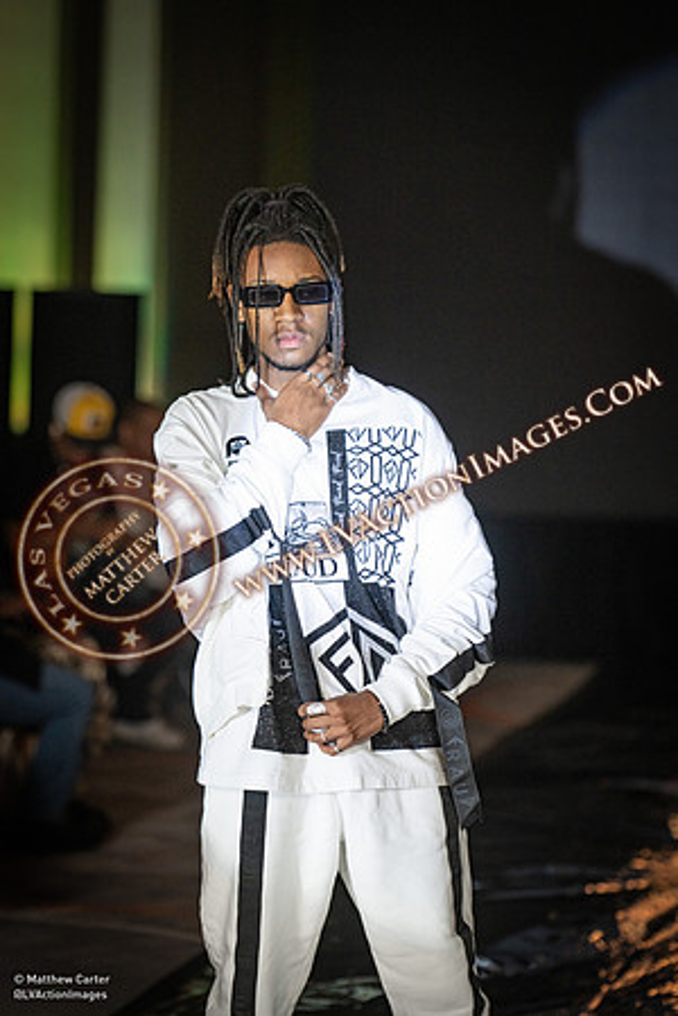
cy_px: 508
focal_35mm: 135
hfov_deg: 10.2
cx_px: 339
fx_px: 3813
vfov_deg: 15.2
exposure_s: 1/640
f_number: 2.8
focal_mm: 135
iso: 1600
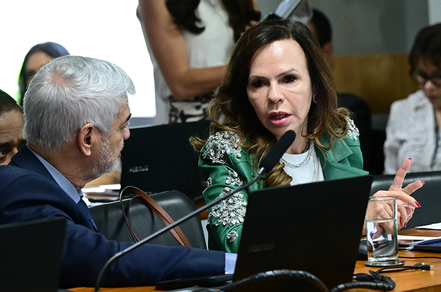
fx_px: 2201
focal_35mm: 180
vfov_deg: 7.6
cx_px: 220
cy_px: 146
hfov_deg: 11.4
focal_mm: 120
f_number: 4
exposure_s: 1/200
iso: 4000
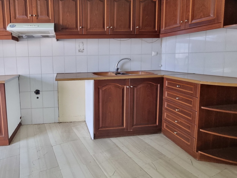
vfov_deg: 70.6
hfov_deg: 84.1
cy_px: 68
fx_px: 123
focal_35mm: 18
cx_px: 75
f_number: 2.2
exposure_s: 1/50
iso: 400
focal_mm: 2.2
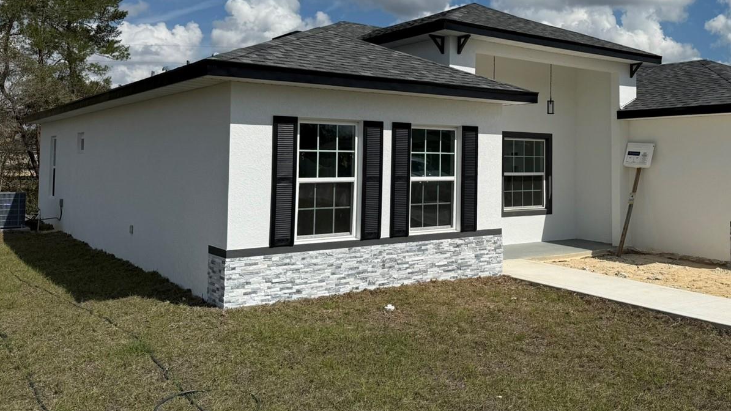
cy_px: 131
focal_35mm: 35
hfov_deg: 55.5
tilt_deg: +3.4
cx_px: 486
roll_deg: -0.4
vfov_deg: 33.4
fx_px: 678
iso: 80
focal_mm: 6.76
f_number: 1.78
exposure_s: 1/14286
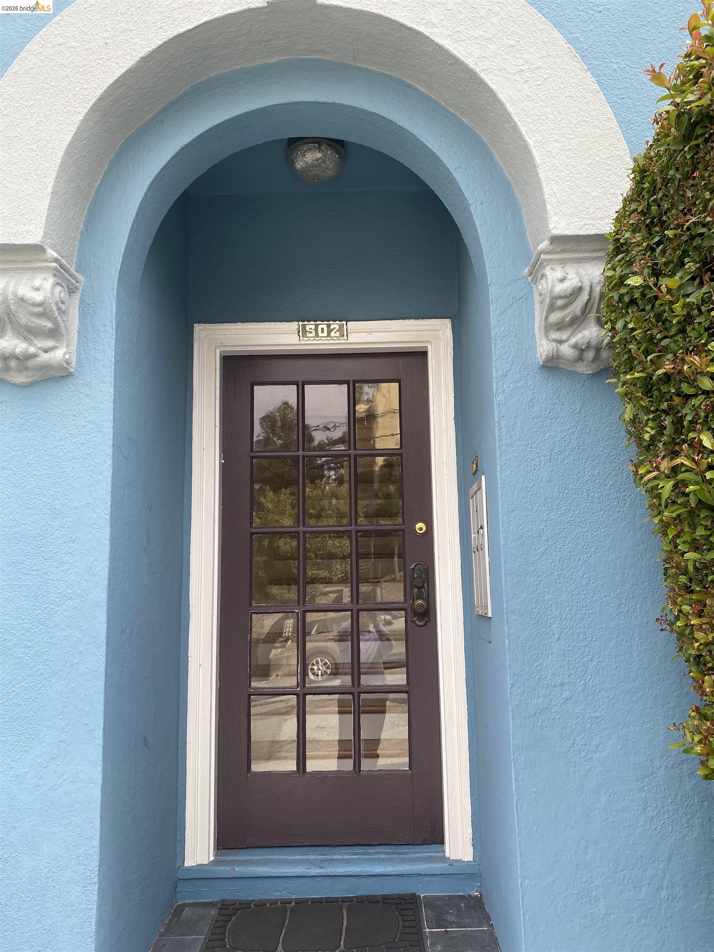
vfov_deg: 67.3
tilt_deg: +9.4
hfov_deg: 53.1
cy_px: 476
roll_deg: +1.0
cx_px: 357
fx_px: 715
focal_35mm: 26
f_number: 1.8
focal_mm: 4.25
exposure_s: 1/513
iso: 32
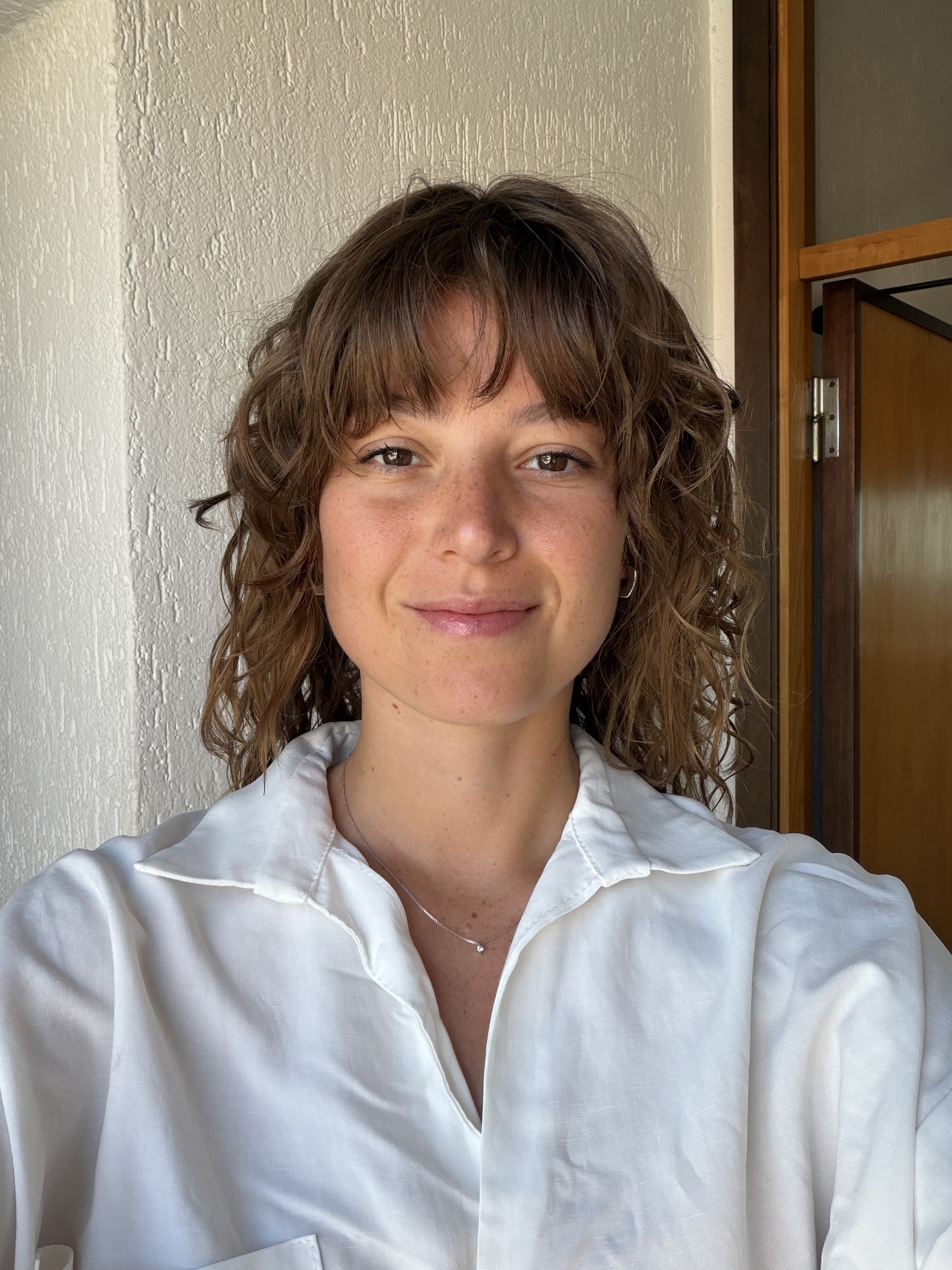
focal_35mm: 30
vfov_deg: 60.0
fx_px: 1100
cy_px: 635
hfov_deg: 46.8
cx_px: 476
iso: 50
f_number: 1.9
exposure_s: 1/121
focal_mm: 2.71
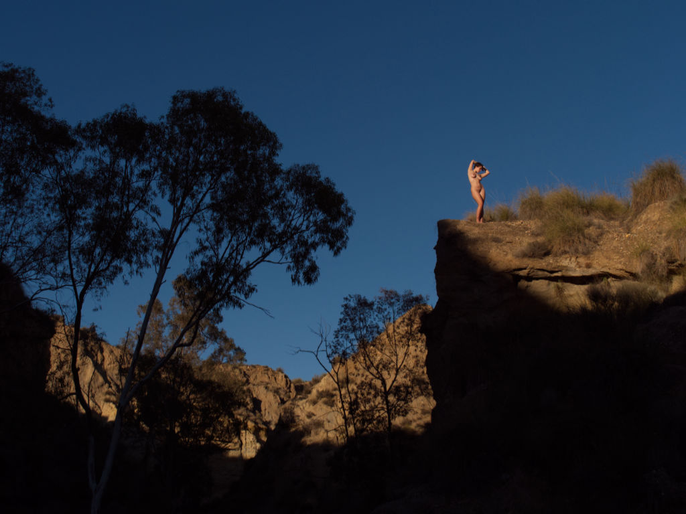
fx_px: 1011
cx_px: 343
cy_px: 257
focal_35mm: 51
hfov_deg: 37.5
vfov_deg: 28.6
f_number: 8
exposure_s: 1/1600
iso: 200
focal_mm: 25
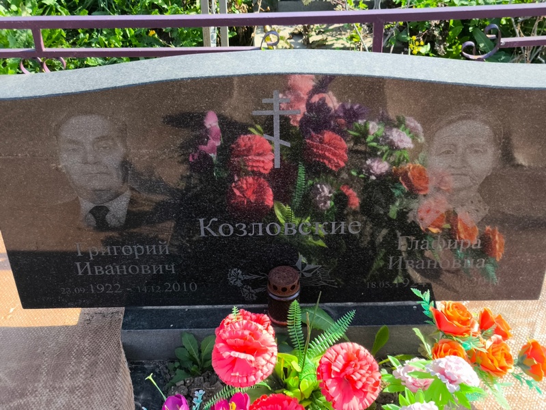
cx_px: 273
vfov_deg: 29.1
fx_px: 789
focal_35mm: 50
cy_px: 205
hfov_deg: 38.2
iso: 50
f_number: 1.7
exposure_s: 1/579
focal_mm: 4.71
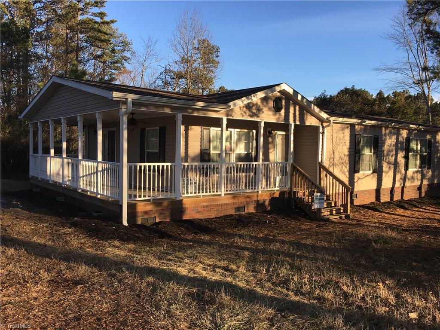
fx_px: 369
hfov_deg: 61.7
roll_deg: -0.6
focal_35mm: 29
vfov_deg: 48.2
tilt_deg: -1.0
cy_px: 165
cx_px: 220
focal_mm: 4.15
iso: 25
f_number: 2.2
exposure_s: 1/641
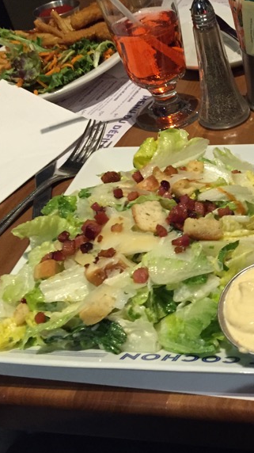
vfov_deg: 43.7
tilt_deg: -42.8
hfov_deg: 23.6
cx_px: 286
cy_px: 247
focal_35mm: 47
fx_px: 564
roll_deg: +9.7
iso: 200
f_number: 2.2
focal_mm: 4.15
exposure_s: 1/30
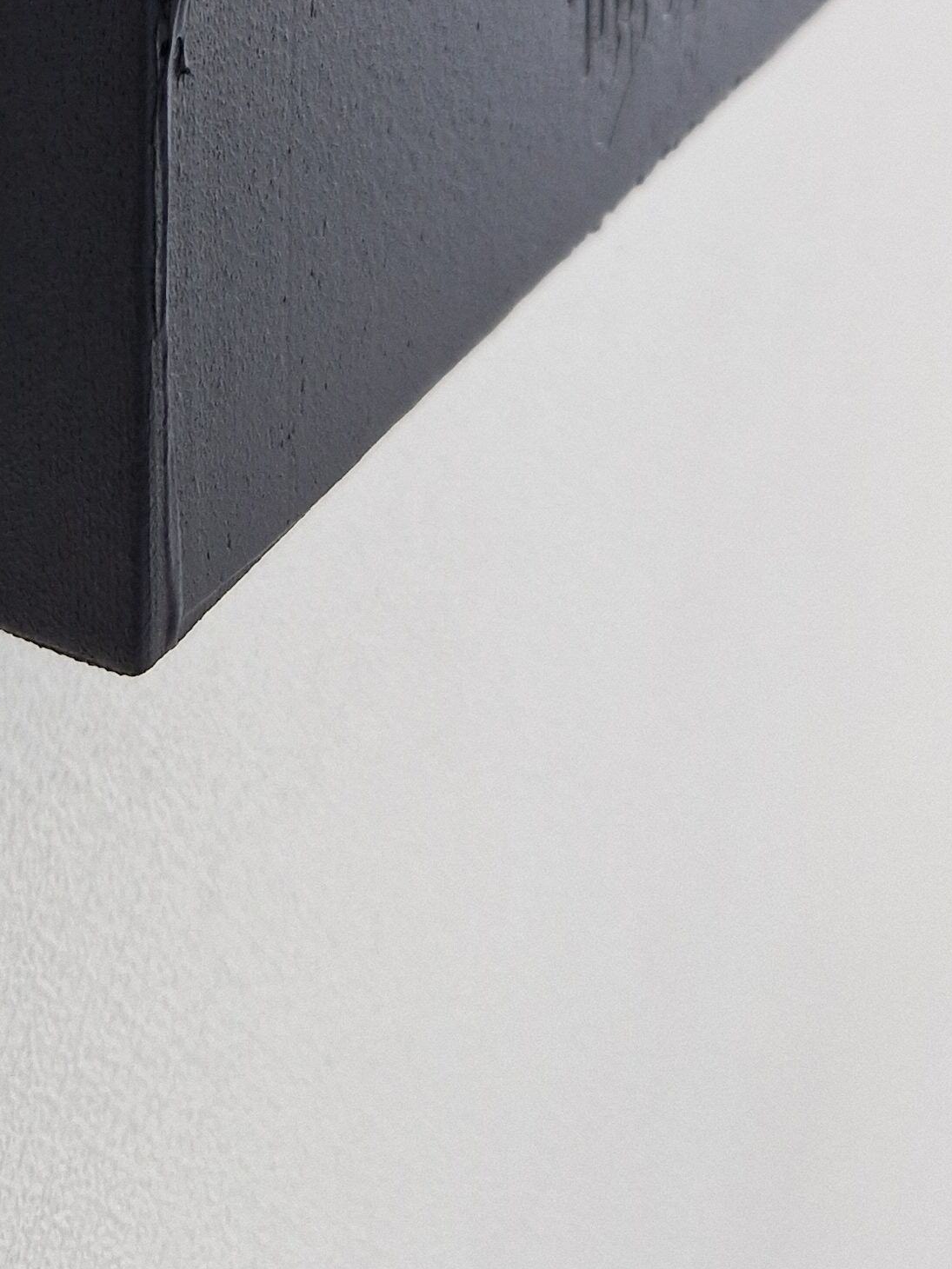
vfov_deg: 26.0
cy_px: -406
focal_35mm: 63
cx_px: 247
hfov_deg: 23.1
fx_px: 2310
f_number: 1.8
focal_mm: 5.4
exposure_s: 1/310
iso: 50
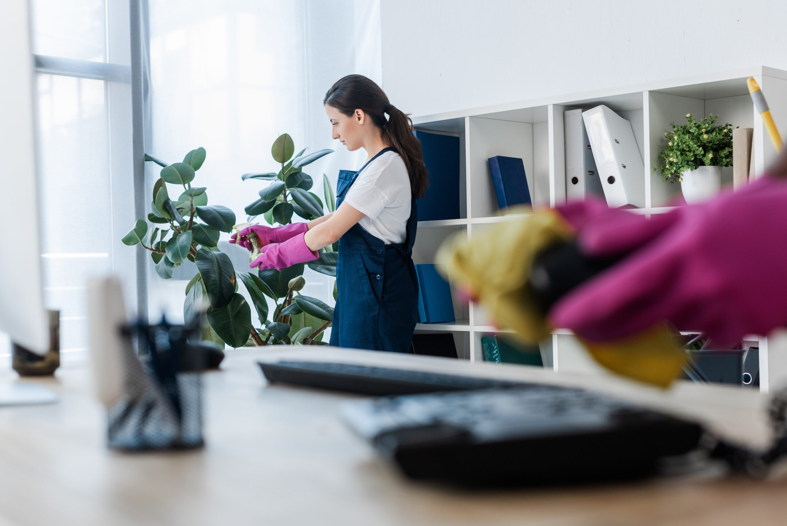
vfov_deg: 27.0
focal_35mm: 50
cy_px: 263
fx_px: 1093
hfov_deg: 39.6
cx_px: 394
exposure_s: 1/200
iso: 400
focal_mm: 50
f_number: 3.5
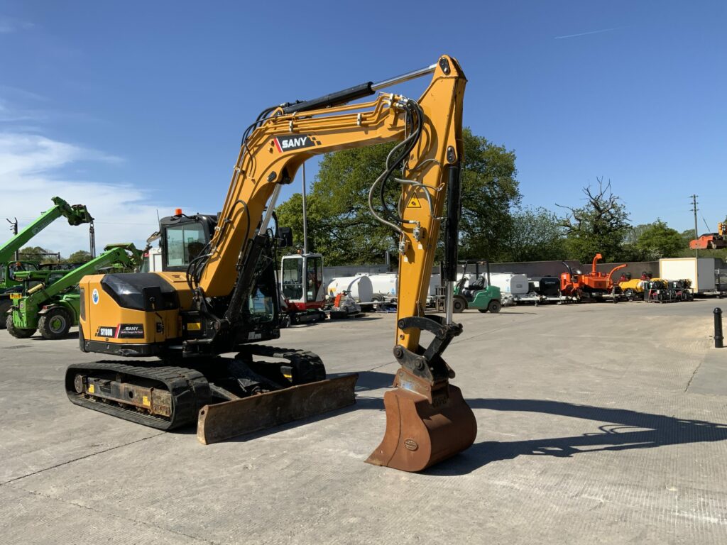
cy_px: 272
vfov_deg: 48.2
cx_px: 364
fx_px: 609
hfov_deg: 61.7
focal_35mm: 29
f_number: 1.8
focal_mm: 3
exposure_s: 1/1912
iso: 16
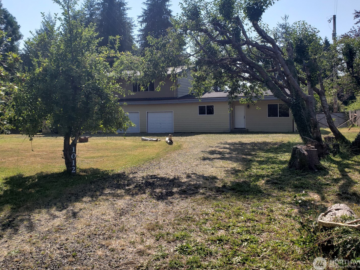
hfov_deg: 61.6
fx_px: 302
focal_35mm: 29
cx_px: 177
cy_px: 123
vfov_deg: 48.2
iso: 50
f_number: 2.4
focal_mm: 4.3
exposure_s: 1/1584
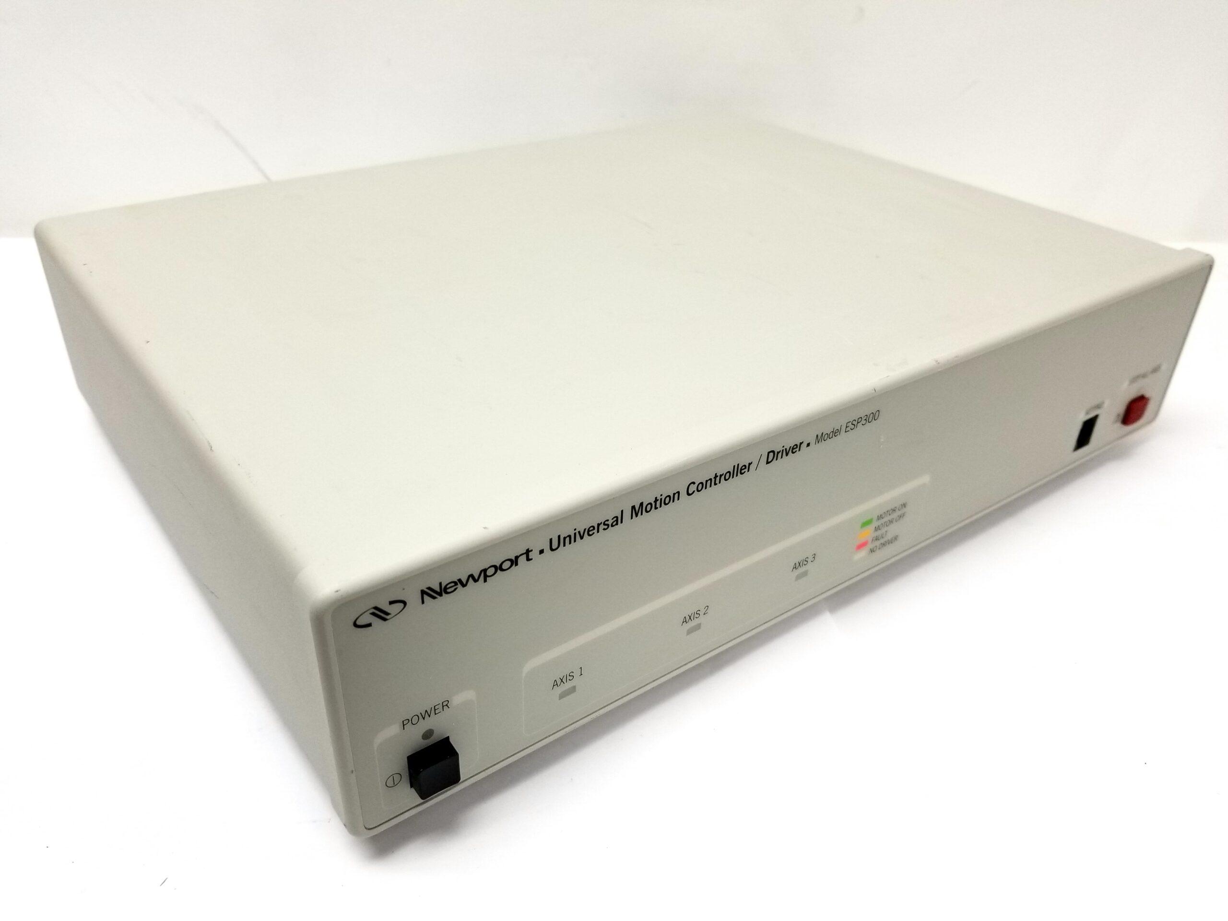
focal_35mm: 26
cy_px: 460
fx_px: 922
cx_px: 614
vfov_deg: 53.1
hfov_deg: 67.3
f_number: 1.7
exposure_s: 1/120
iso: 64
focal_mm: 4.25
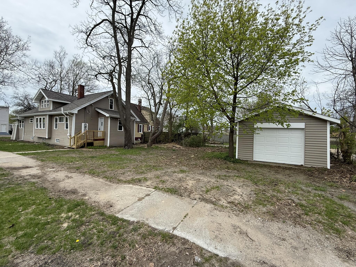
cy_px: 134
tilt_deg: +1.4
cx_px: 178
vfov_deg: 85.7
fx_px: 144
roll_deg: -2.1
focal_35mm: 14
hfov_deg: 102.1
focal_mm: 2.22
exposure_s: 1/1145
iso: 50
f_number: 2.2
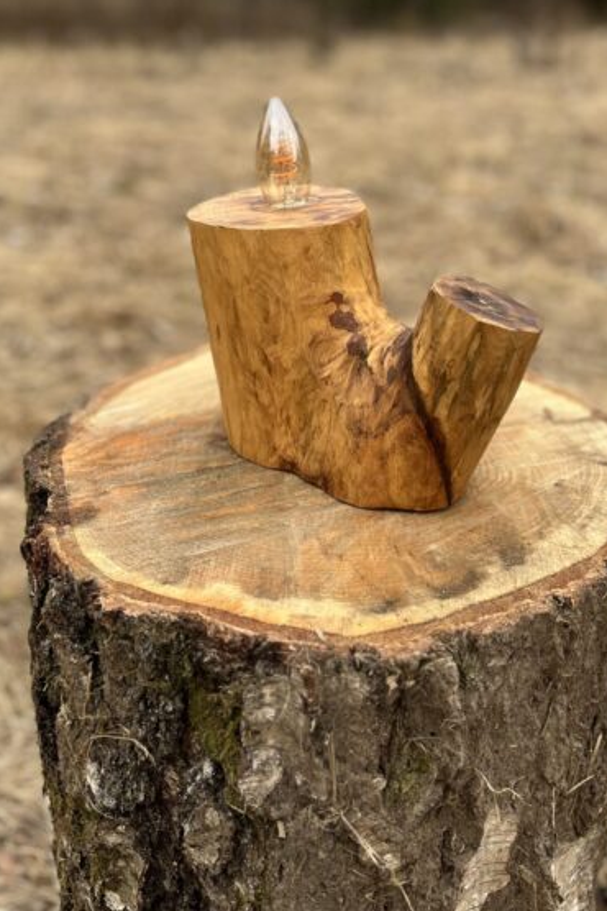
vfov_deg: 48.1
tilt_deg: -18.2
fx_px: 986
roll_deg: -2.1
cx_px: 354
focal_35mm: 39
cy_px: 256
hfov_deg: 34.1
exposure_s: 1/122
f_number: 1.6
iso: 32
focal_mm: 5.1
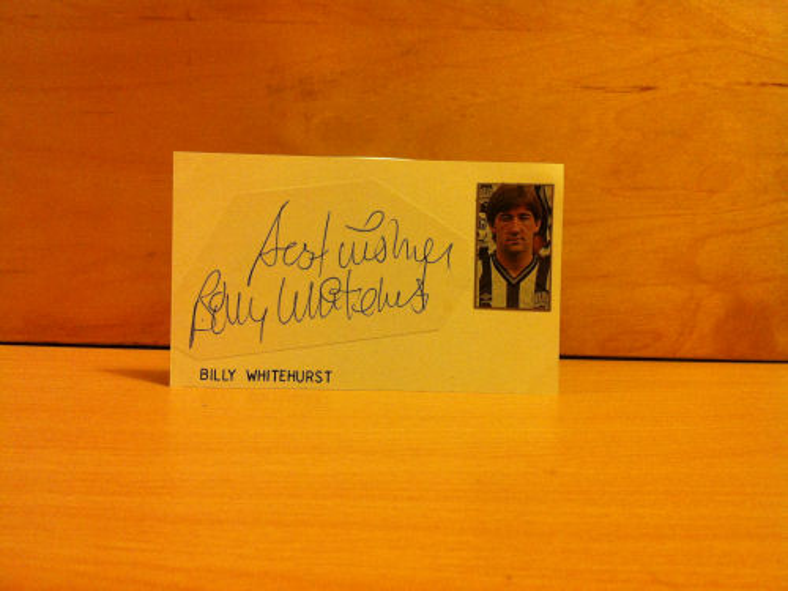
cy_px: 296
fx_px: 797
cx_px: 394
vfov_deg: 40.7
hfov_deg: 52.6
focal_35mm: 35
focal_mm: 3.85
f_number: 2.8
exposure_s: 1/17
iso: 250
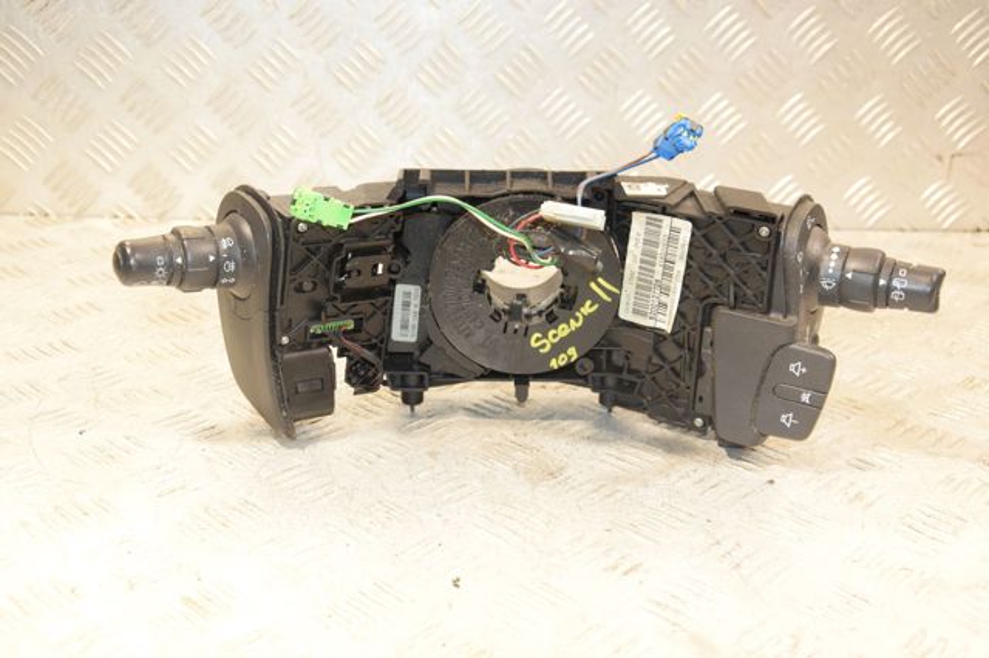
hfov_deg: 43.6
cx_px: 494
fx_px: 1236
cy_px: 329
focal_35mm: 45
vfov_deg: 29.8
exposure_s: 1/160
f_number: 5.6
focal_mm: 30
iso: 1600
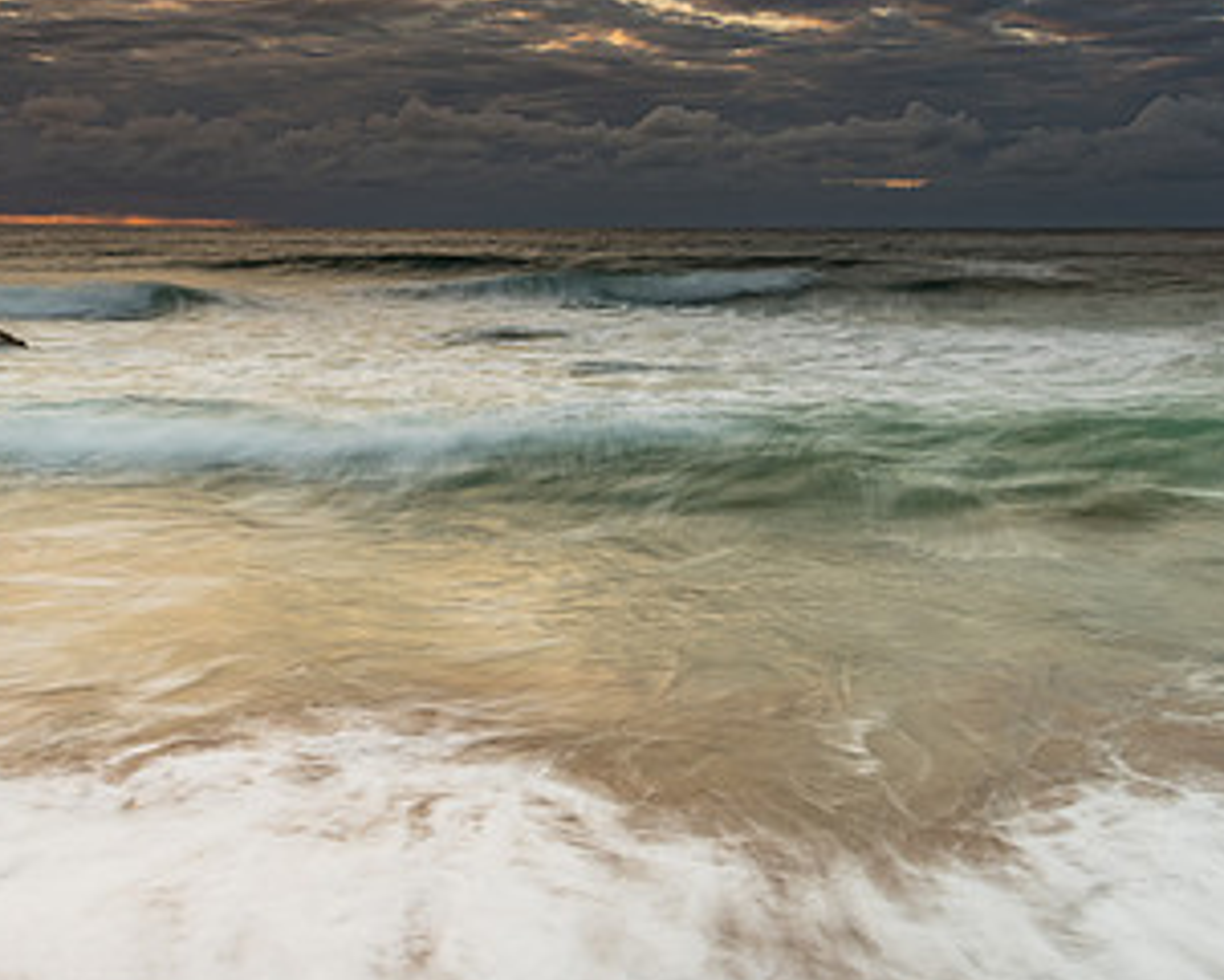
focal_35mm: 44
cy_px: 262
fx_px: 1594
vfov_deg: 33.6
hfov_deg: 42.0
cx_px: 602
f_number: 9
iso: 100
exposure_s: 1.3
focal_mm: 24
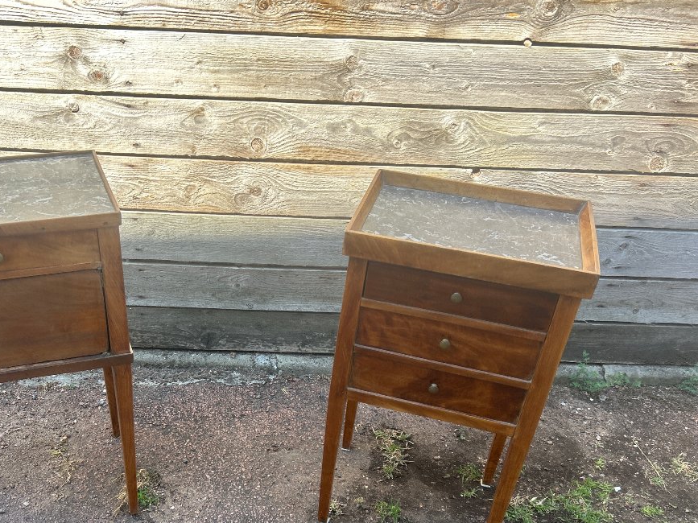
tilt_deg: -35.7
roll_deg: -3.3
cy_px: 359
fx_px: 726
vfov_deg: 39.1
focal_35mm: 36
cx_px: 233
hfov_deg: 50.4
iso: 50
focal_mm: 5.7
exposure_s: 1/394
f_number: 1.5
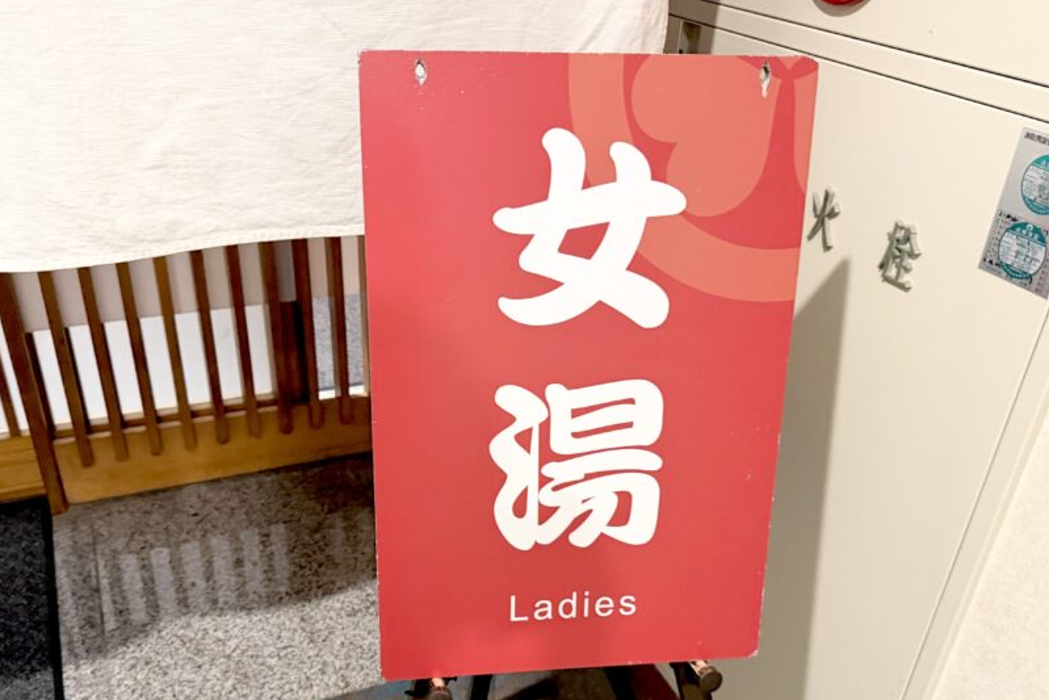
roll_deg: -1.5
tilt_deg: -34.2
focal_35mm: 32
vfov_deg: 40.6
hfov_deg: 58.7
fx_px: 933
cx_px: 488
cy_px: 468
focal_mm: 6.76
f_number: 1.78
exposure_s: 1/50
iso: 640
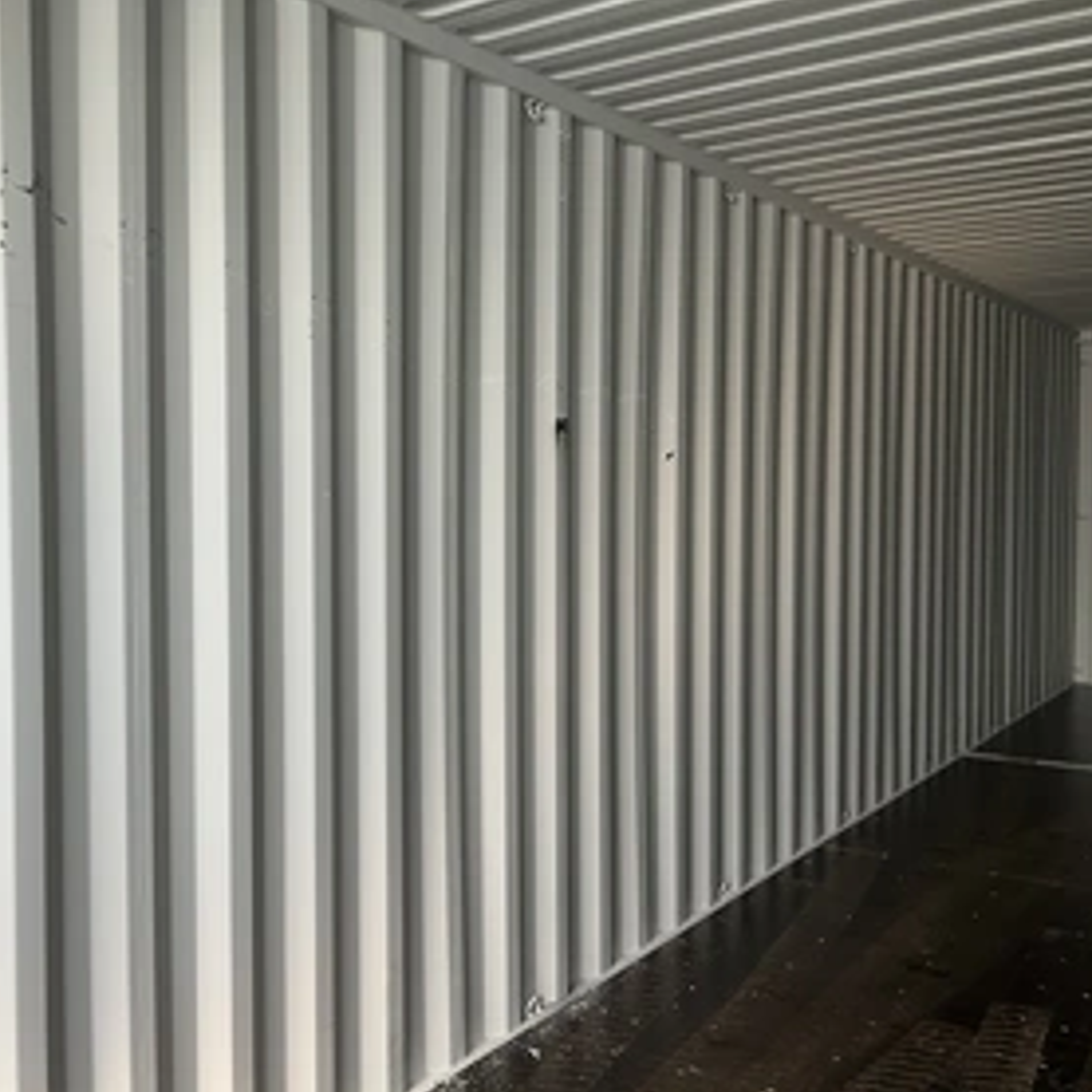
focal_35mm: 37
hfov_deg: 44.1
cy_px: 552
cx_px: 339
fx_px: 1321
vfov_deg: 44.9
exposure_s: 1/122
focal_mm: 3
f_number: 1.8
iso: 32
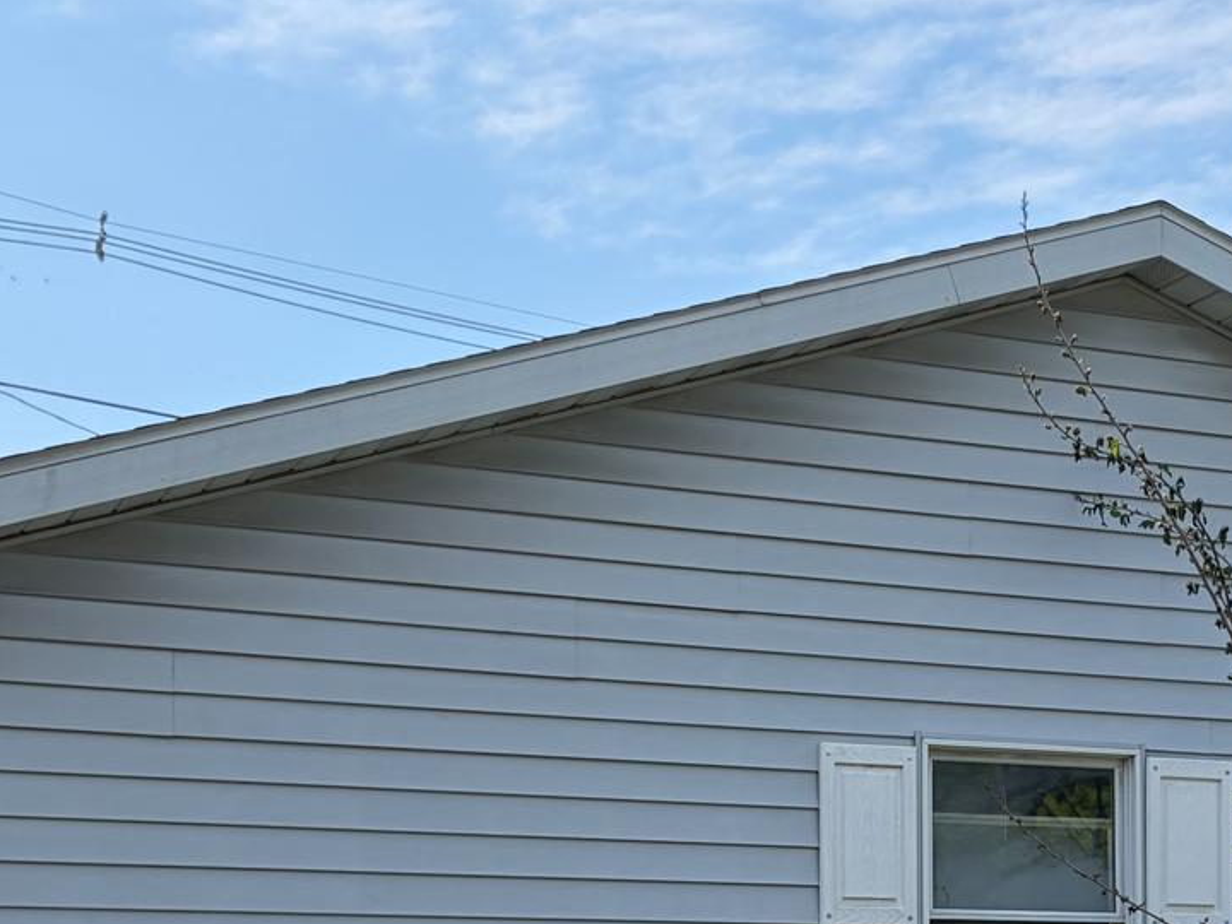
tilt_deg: +4.1
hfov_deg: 26.2
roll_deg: +0.2
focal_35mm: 74
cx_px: 818
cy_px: 895
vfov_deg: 19.4
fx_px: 2634
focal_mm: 5.96
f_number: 1.6
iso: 50
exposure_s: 1/3623
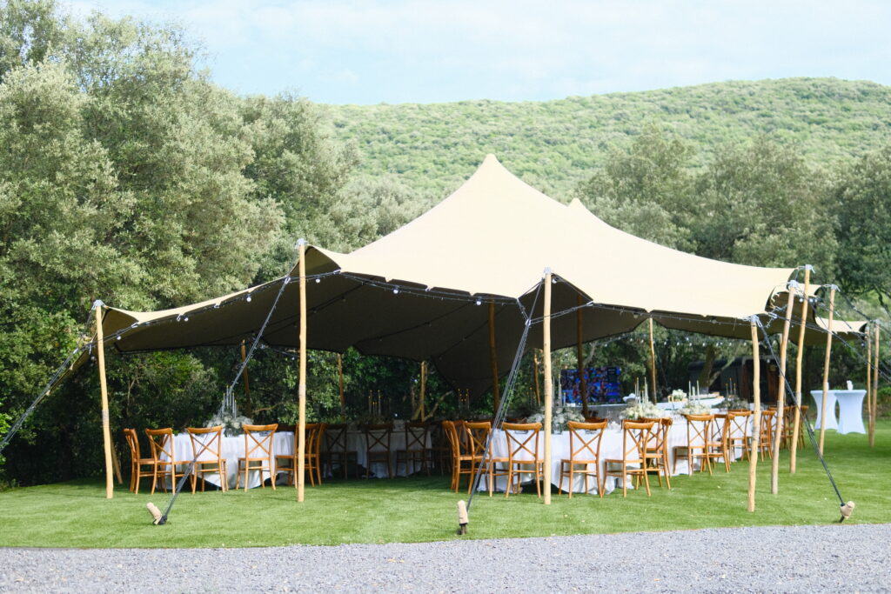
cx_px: 446
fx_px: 1114
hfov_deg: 43.6
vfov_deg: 29.9
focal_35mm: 45
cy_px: 297
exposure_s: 1/8000
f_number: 1.4
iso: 640
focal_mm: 30
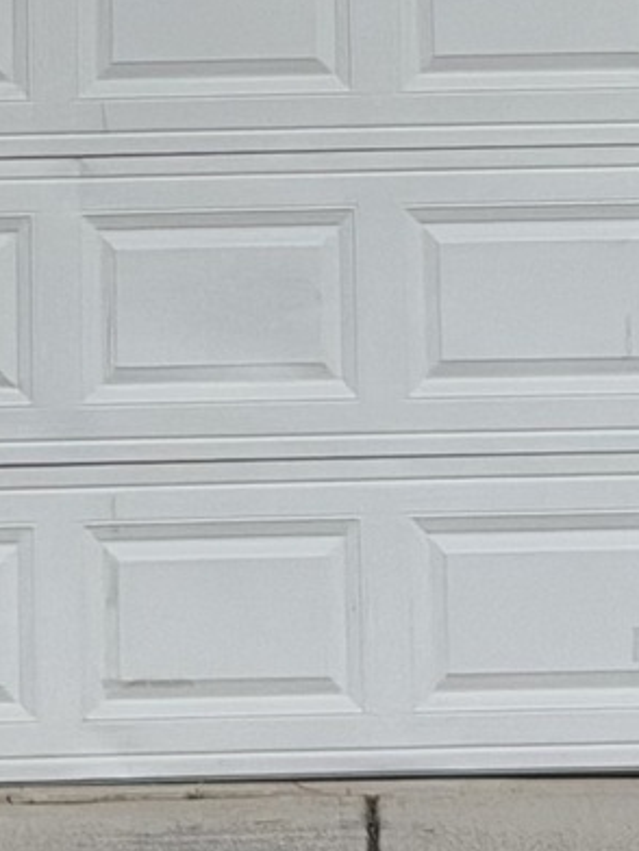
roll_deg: +1.5
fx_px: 6941
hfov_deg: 5.3
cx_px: 326
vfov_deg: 6.7
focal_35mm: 282
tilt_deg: +10.2
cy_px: -1090
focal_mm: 6.76
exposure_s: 1/1203
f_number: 1.78
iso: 80
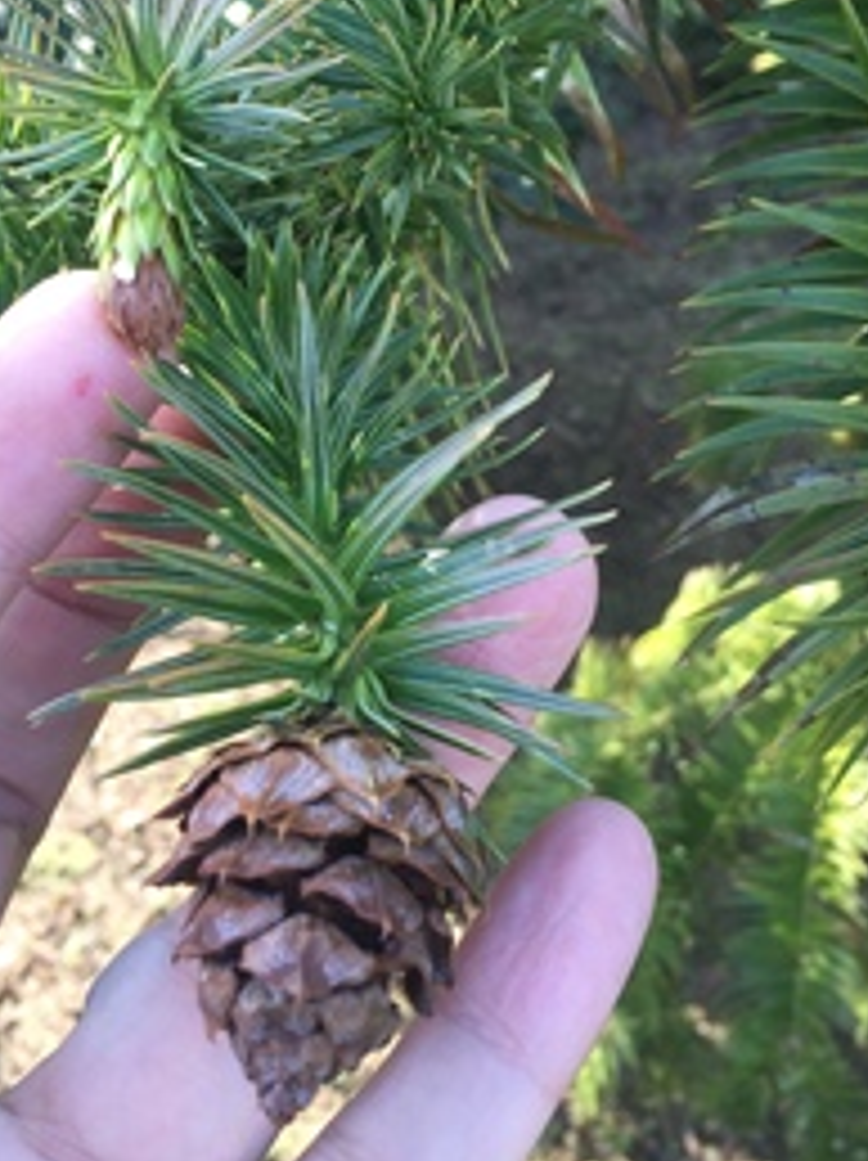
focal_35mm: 45
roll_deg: +4.5
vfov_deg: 41.8
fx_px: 1507
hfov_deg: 32.1
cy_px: 441
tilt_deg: -31.6
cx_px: 445
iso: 32
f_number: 2.2
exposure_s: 1/100
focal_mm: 4.15
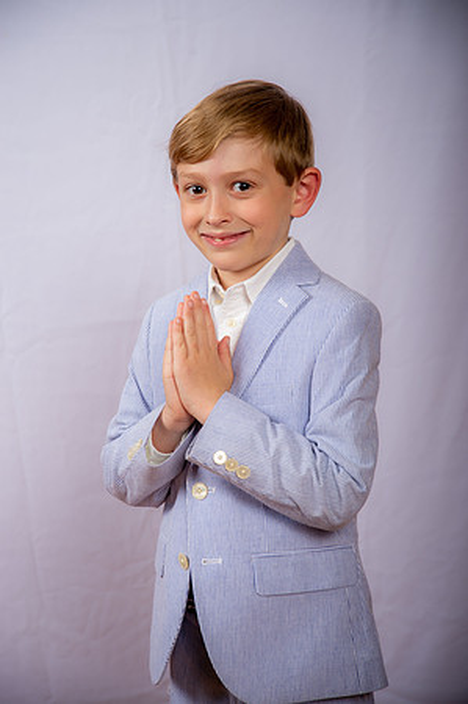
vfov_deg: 25.4
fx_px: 1563
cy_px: 352
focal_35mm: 80
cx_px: 234
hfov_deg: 17.0
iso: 250
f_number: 5.6
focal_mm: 80
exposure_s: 1/200
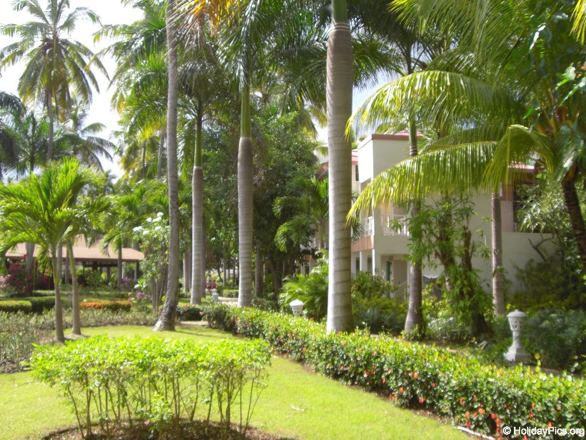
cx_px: 293
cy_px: 220
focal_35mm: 38
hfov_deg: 49.0
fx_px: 643
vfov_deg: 37.7
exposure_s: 1/500
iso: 64
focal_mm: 6.2
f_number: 2.7
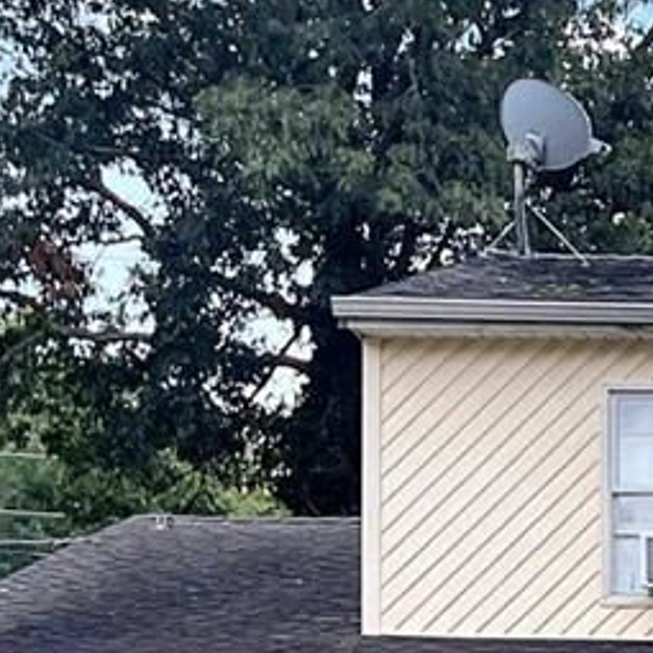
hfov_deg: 12.3
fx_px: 2839
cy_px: 1104
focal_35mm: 133
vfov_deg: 12.2
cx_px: 1078
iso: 125
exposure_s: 1/116
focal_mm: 5.1
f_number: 1.6
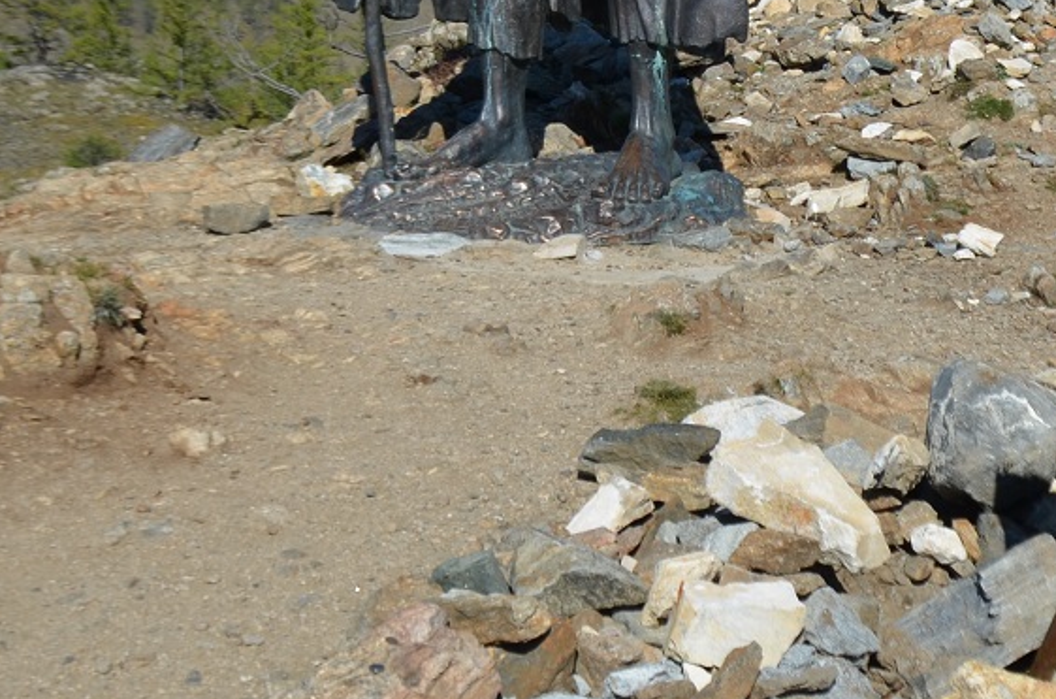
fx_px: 2253
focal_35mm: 77
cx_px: 872
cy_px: -12
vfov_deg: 17.2
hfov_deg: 25.8
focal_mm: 18
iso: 100
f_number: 9
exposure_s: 1/320
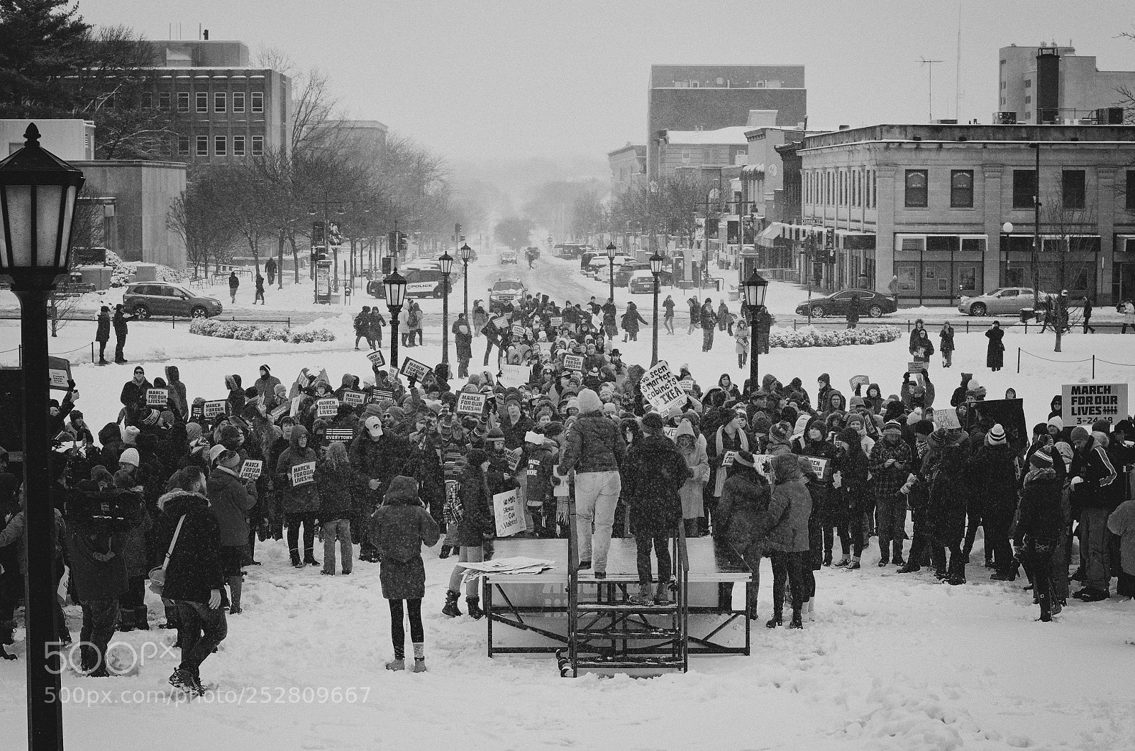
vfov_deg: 18.1
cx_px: 568
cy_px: 376
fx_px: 2359
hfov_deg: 27.1
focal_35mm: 75
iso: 100
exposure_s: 1/250
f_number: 7.1
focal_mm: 50
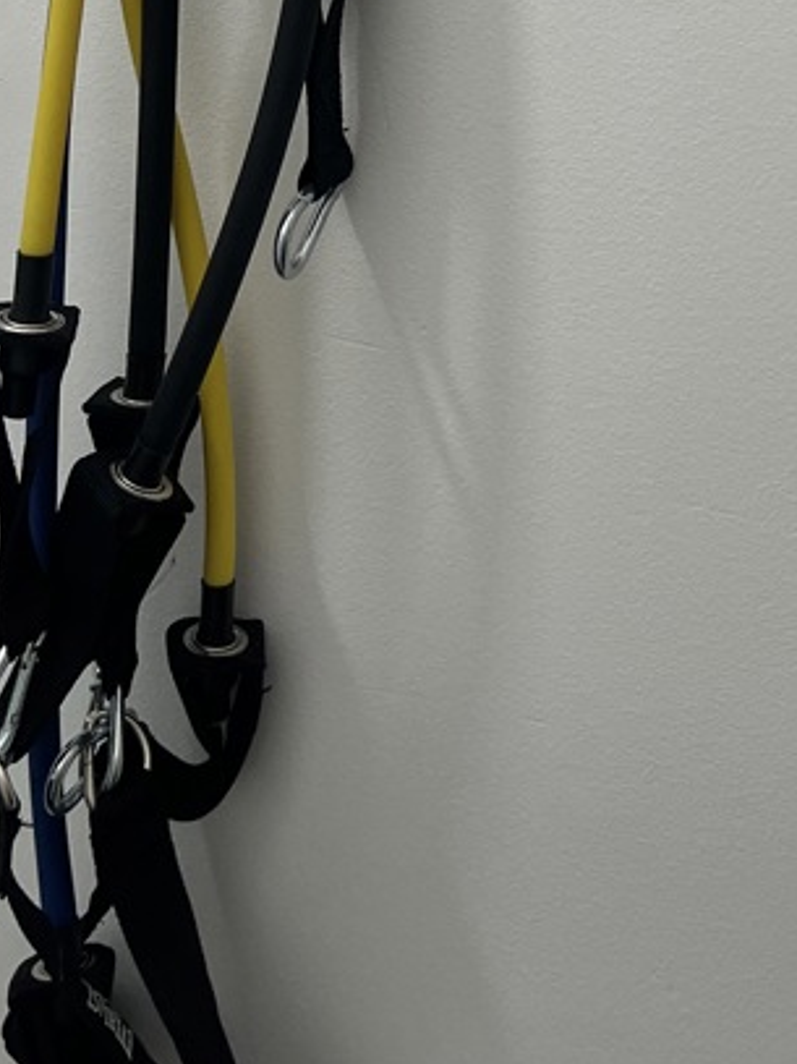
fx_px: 2119
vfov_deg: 25.9
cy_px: -128
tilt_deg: -6.8
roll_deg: -3.1
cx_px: 690
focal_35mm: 69
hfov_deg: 20.9
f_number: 1.6
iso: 100
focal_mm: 5.1
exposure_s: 1/120
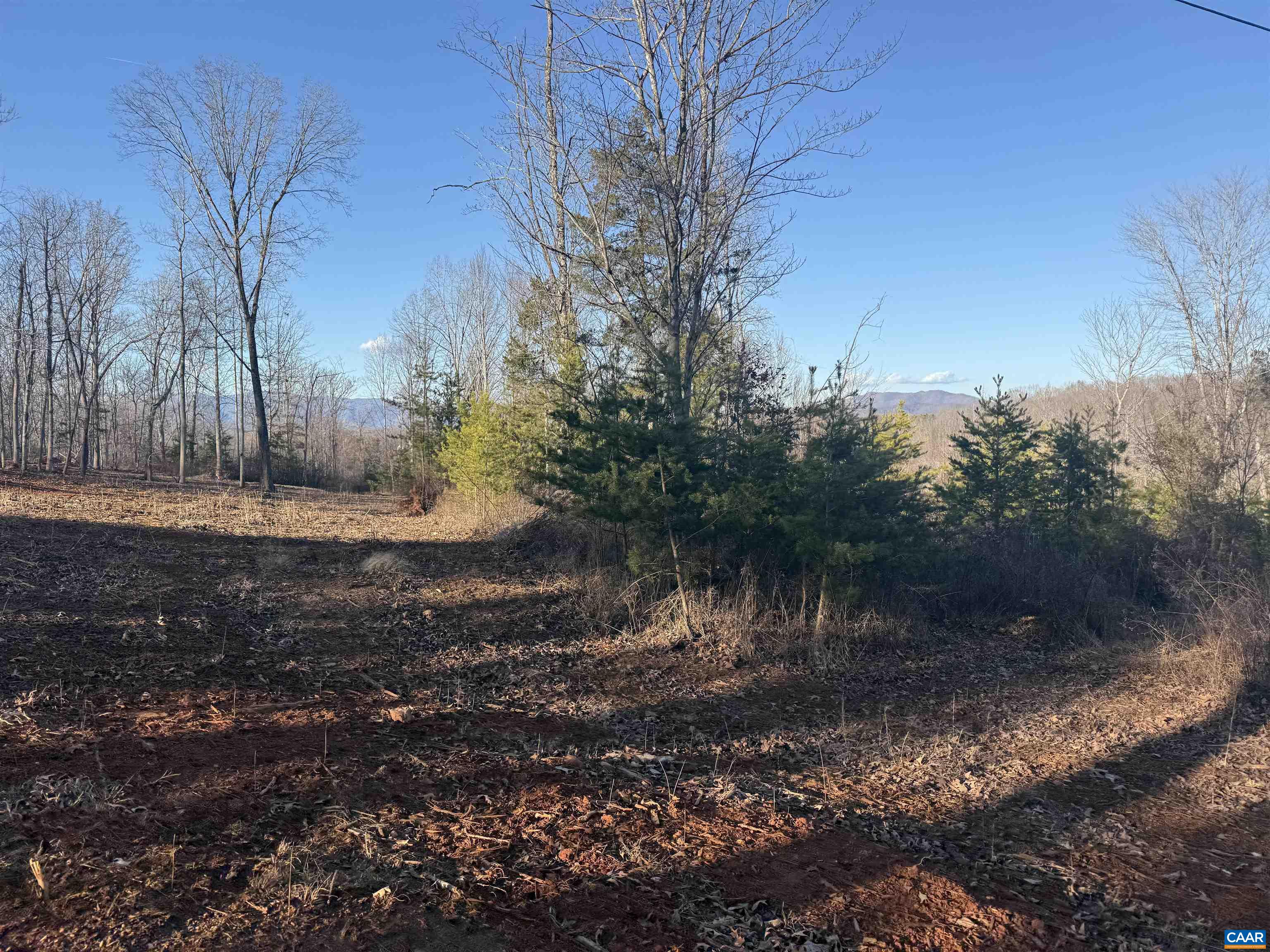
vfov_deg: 56.8
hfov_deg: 71.6
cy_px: 476
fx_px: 881
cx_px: 635
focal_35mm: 24
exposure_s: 1/2169
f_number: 1.78
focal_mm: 6.76
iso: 80
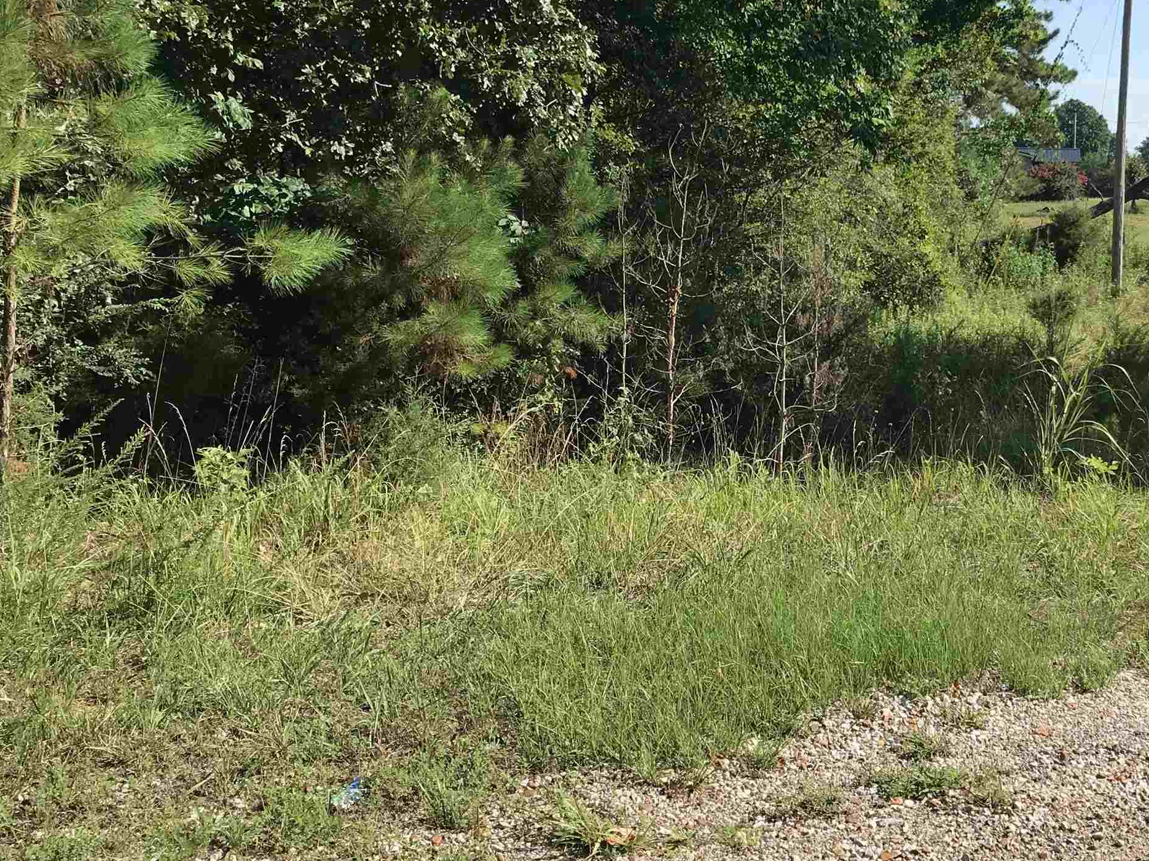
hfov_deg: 40.2
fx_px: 1527
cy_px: 335
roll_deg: -0.6
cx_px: 842
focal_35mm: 46
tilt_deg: -3.7
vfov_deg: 31.4
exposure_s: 1/1473
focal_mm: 3.99
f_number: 1.8
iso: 20
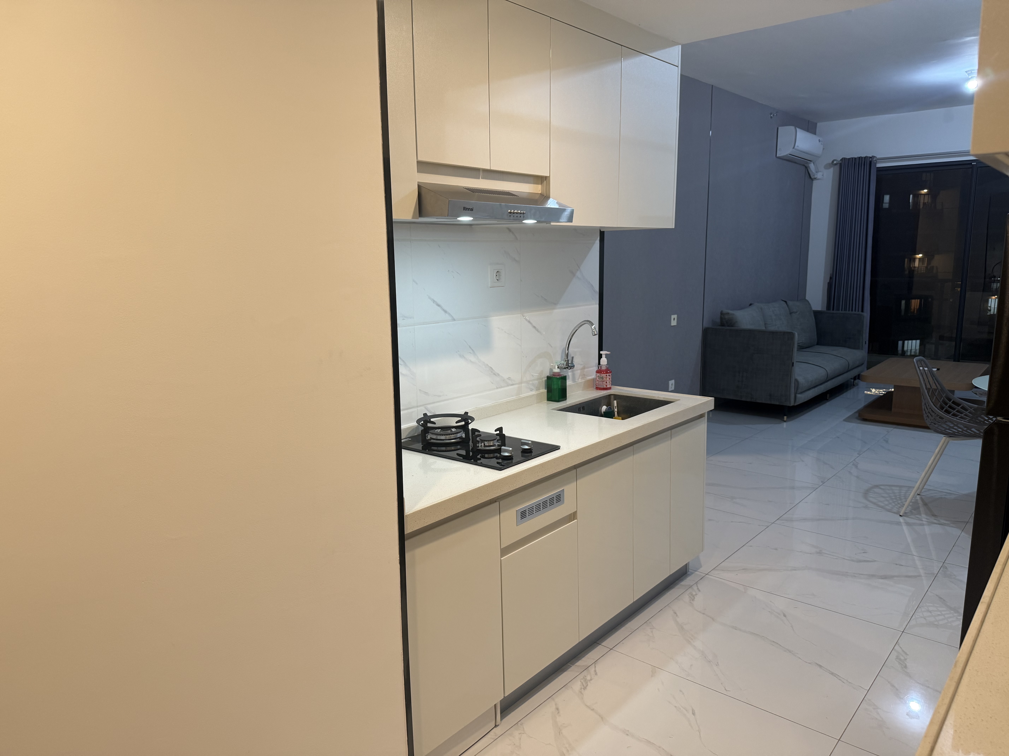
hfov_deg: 71.6
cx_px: 504
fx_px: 700
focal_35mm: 24
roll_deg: +1.0
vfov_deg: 56.8
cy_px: 378
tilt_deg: -10.0
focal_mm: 6.76
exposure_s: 1/50
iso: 125
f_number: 1.78
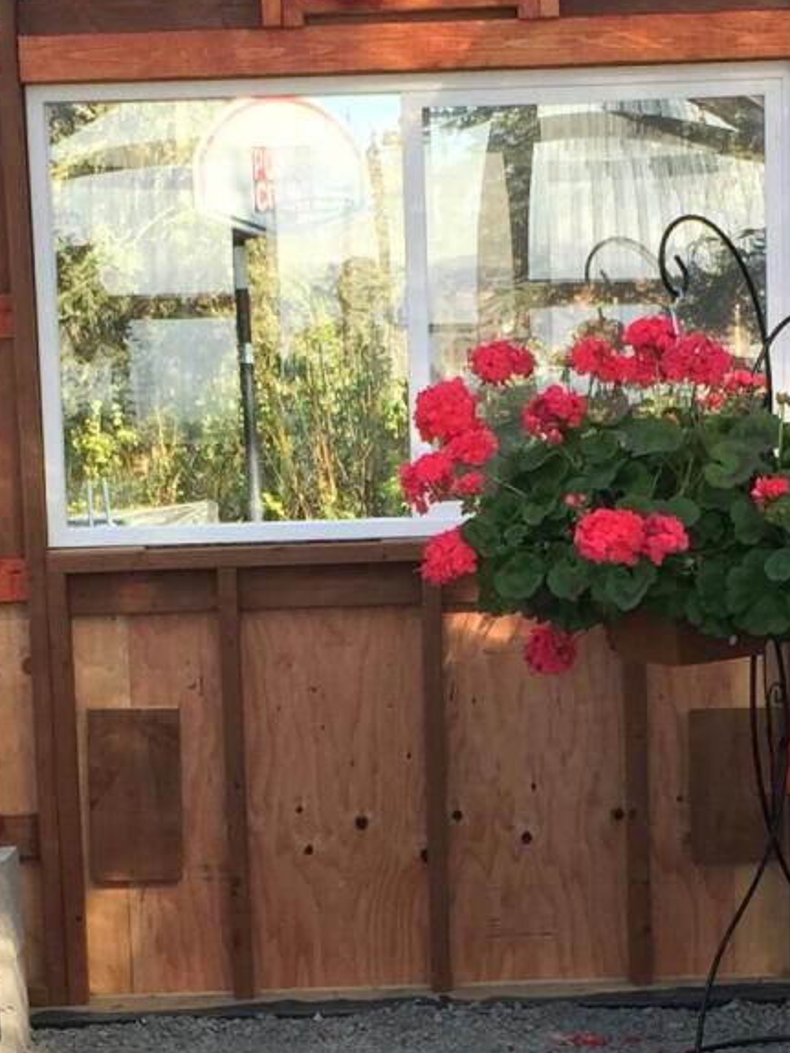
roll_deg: +1.9
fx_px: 3071
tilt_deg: -8.3
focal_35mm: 101
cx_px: 379
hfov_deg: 14.7
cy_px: 826
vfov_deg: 19.3
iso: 32
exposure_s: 1/211
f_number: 2.2
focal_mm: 4.15
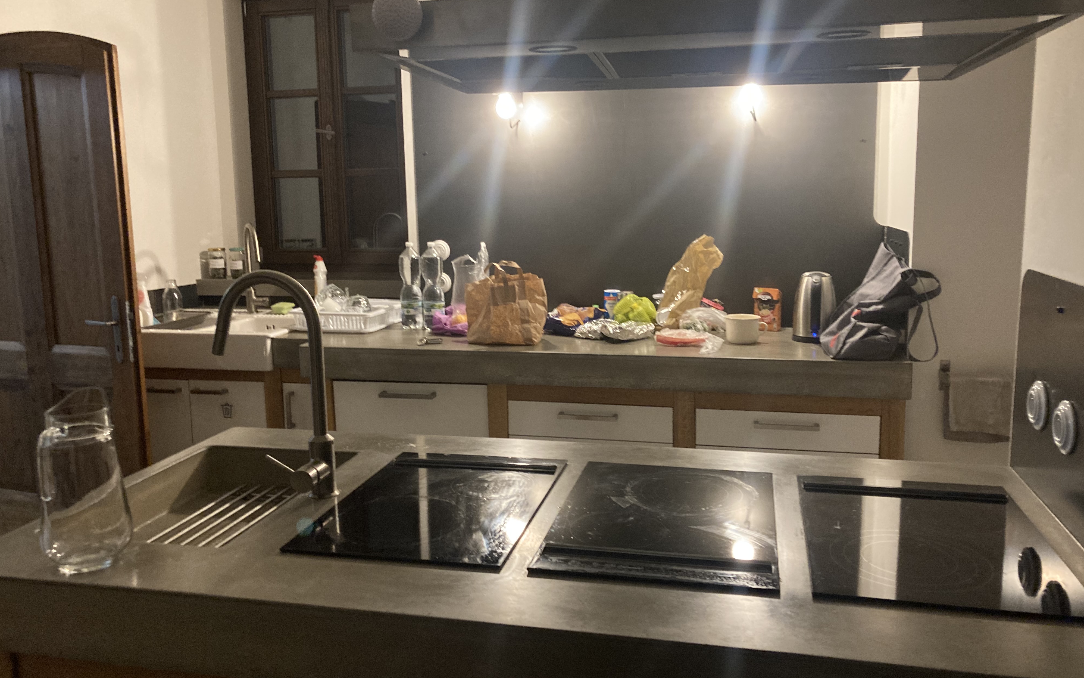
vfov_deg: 41.8
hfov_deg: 62.9
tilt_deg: -6.7
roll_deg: +1.9
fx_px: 886
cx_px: 542
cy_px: 330
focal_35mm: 30
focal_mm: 3.99
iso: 400
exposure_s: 1/31
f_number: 1.8
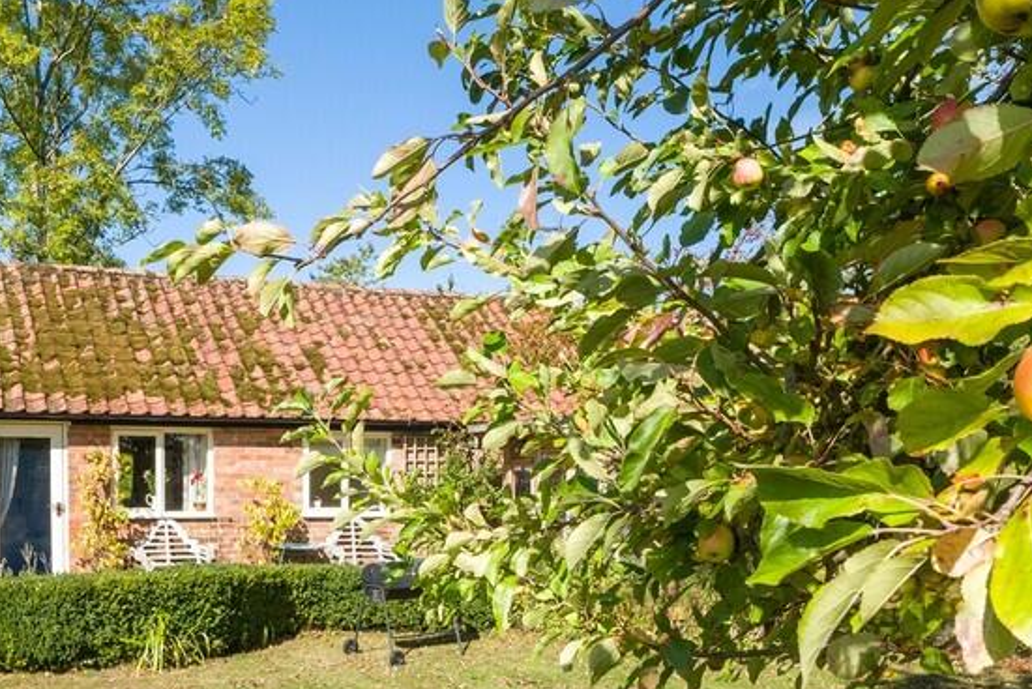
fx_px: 1119
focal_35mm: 39
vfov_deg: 33.6
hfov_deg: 48.8
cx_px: 356
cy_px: 508
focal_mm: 13.9
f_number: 10
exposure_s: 1/125
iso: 160
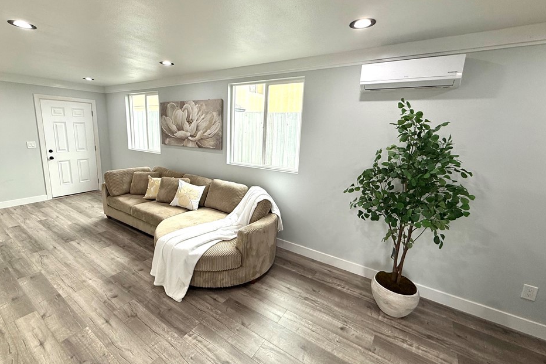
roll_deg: -1.5
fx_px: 243
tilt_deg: -9.5
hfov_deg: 96.5
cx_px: 250
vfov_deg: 73.7
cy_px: 174
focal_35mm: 16
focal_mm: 2.22
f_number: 2.2
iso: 50
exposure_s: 1/129
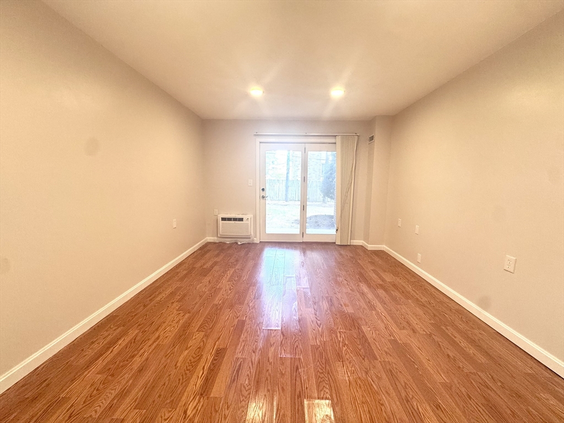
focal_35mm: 14
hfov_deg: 102.1
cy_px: 212
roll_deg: -0.6
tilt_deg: -8.1
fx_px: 228
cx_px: 282
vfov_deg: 85.7
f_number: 2.2
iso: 200
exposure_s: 1/120
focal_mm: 2.22
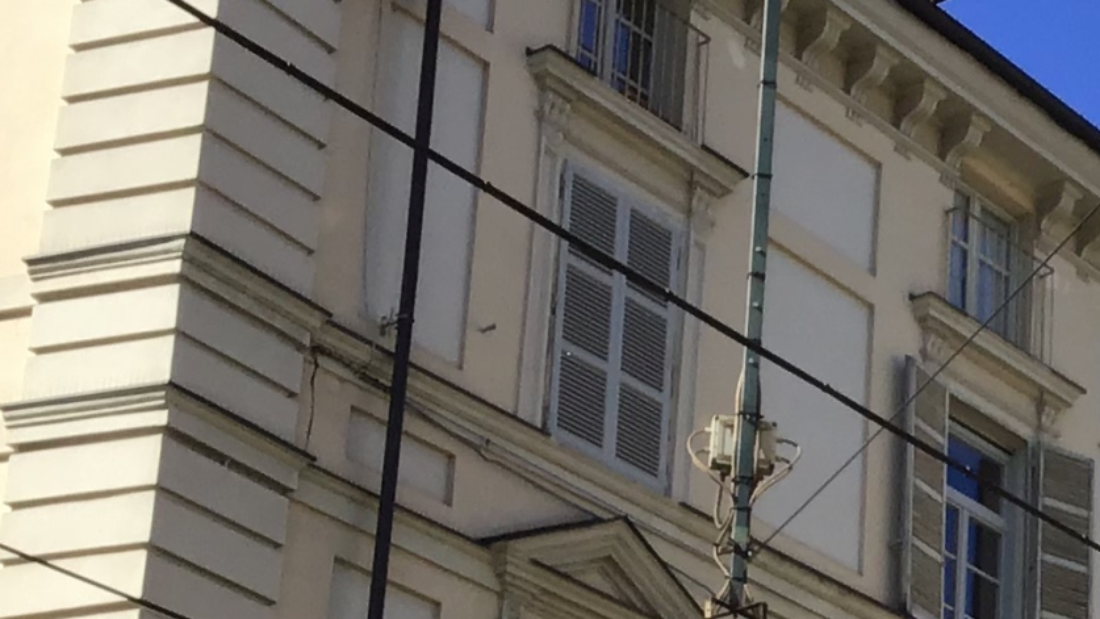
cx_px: 1175
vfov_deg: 10.5
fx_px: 3296
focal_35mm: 113
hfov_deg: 18.3
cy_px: 783
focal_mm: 3.3
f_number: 2.4
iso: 25
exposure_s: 1/840
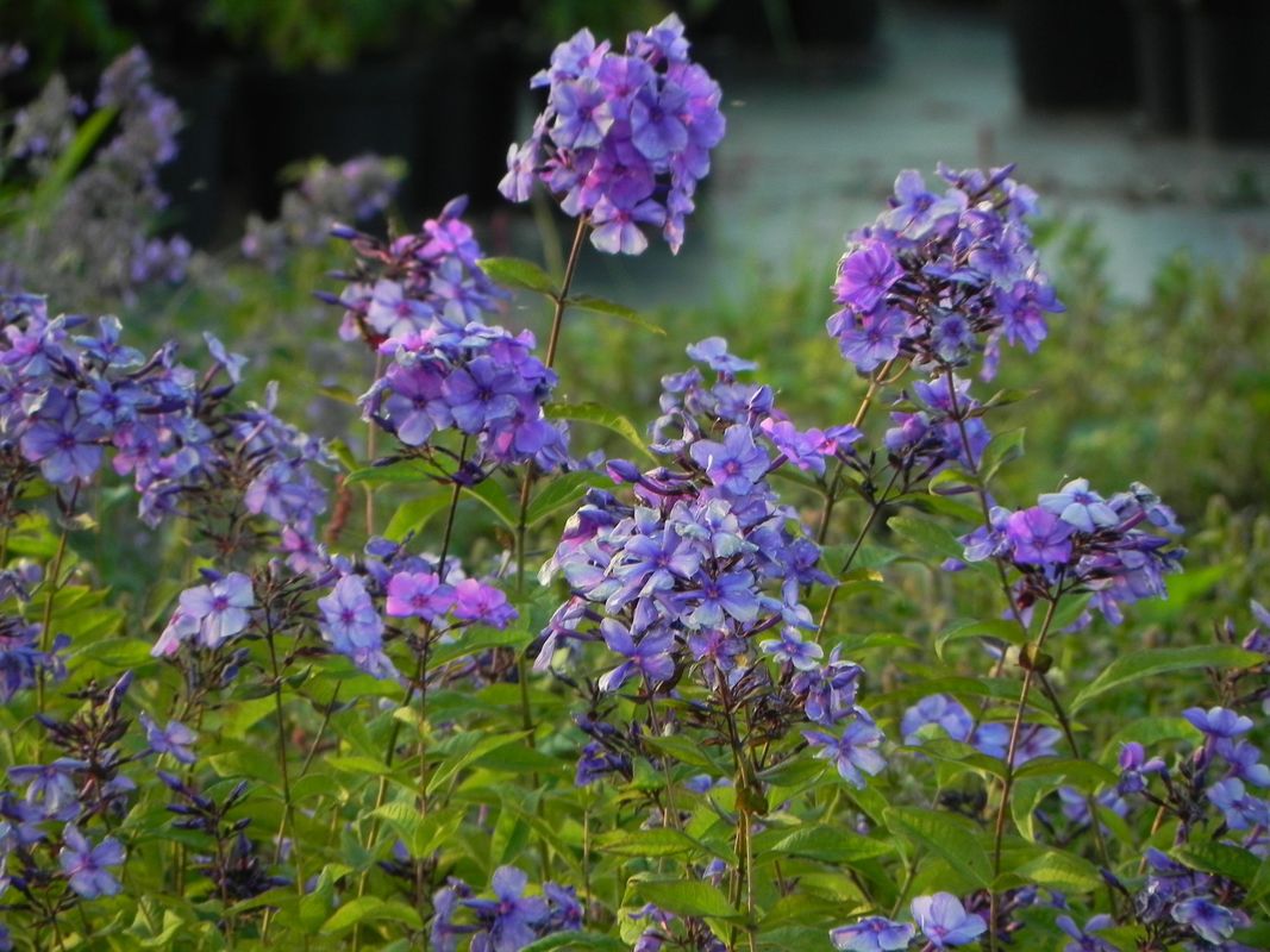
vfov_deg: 2.5
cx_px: 635
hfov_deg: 3.3
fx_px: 22194
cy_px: 476
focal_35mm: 605
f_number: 5.6
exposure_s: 1/60
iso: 160
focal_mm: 107.6
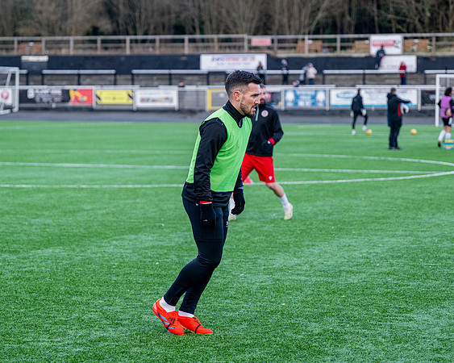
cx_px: 227
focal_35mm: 130
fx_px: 1740
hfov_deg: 14.9
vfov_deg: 11.9
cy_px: 182
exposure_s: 1/1000
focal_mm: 115
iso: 1000
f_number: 4
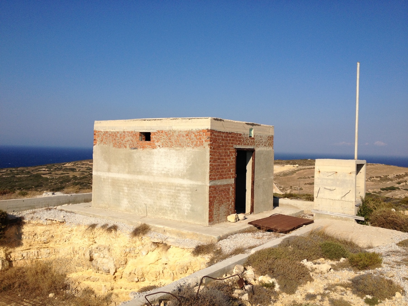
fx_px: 413
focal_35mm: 35
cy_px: 153
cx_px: 204
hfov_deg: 52.6
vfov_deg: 40.7
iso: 50
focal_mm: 4.28
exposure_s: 1/3247
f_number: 2.4
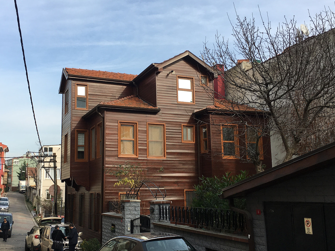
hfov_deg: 46.6
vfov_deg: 36.0
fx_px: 387
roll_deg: -0.2
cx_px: 141
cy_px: 131
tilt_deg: +10.3
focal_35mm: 40
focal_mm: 4.15
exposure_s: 1/769
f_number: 2.2
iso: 25
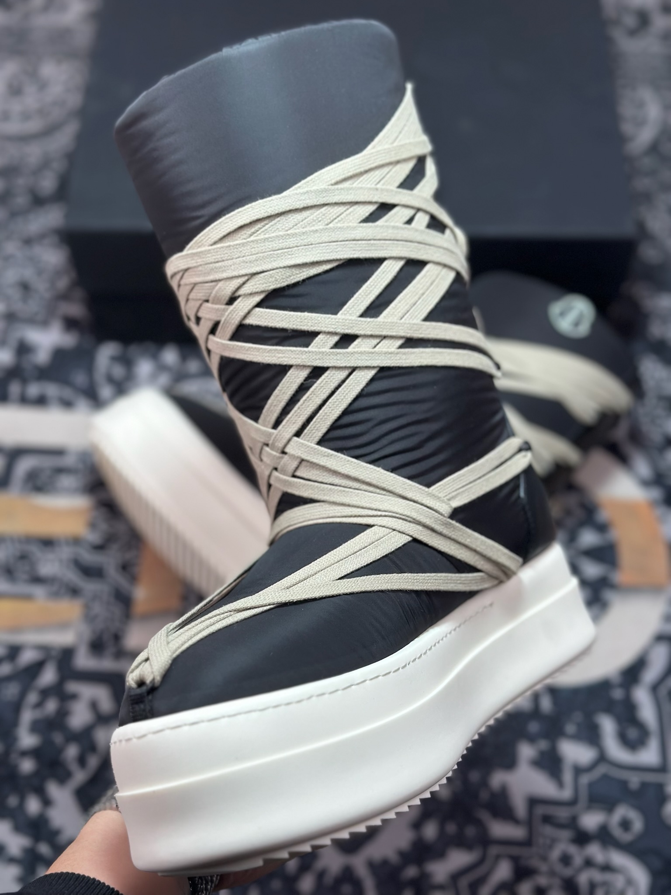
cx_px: 336
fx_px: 1241
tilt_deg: -56.5
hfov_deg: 30.3
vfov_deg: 39.7
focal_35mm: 48
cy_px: 448
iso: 80
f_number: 1.78
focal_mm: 6.86
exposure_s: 1/663
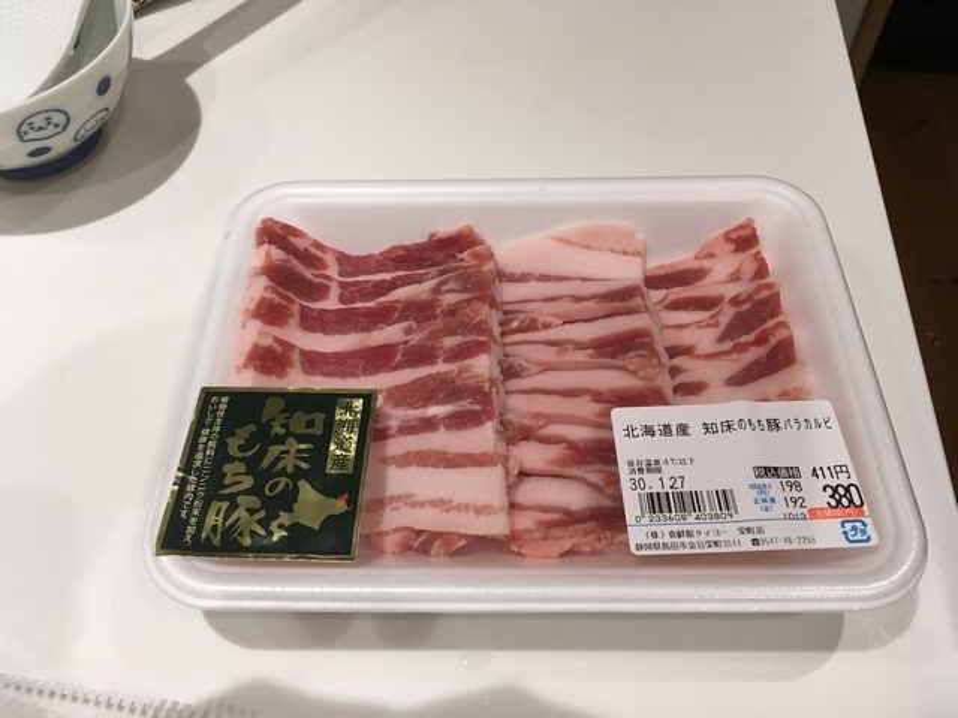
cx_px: 479
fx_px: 803
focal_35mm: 29
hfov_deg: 61.7
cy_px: 359
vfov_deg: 48.2
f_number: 2.2
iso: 40
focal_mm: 4.15
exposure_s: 1/30
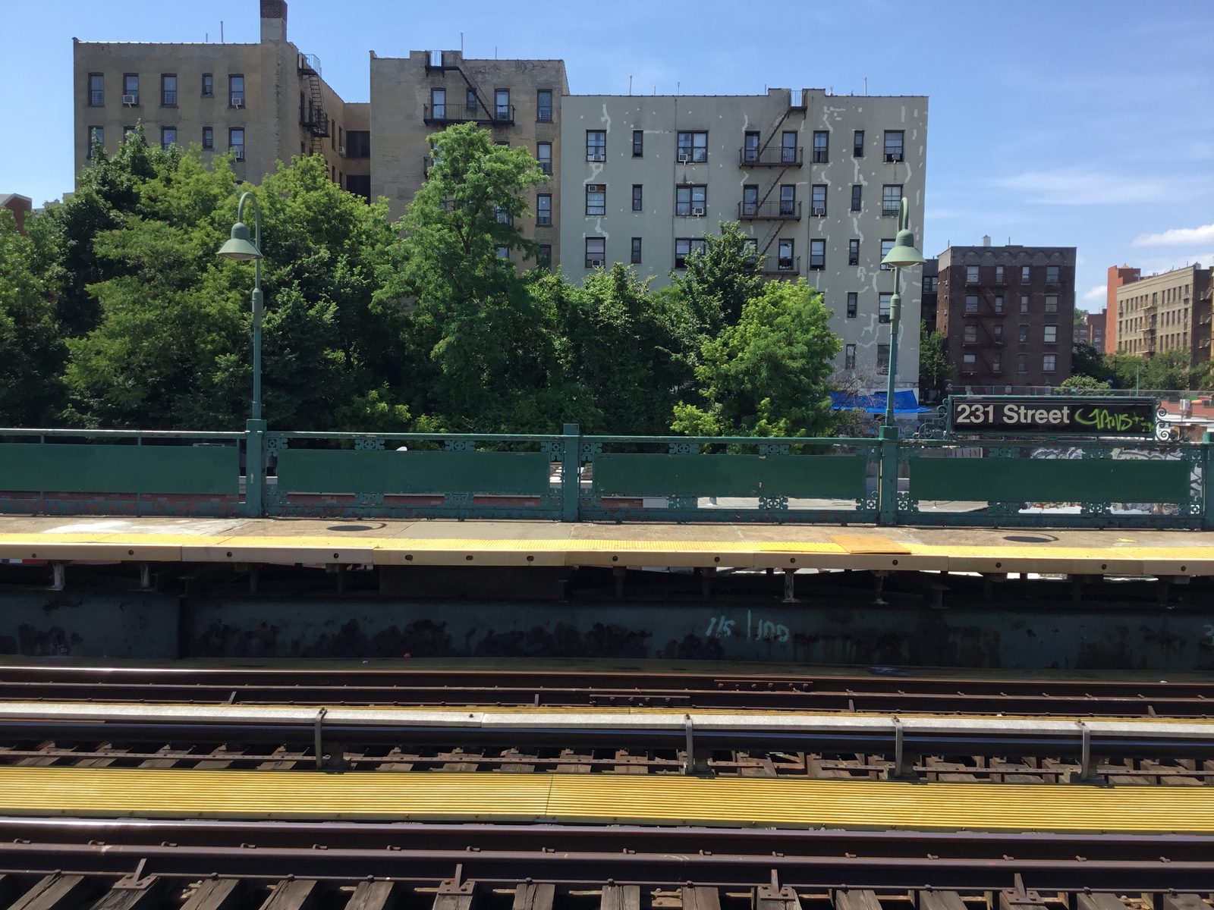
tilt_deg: -2.4
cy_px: 455
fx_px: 1087
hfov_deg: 58.4
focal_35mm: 31
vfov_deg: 45.4
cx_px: 607
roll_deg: -0.5
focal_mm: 3.3
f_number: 2.4
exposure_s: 1/715
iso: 25
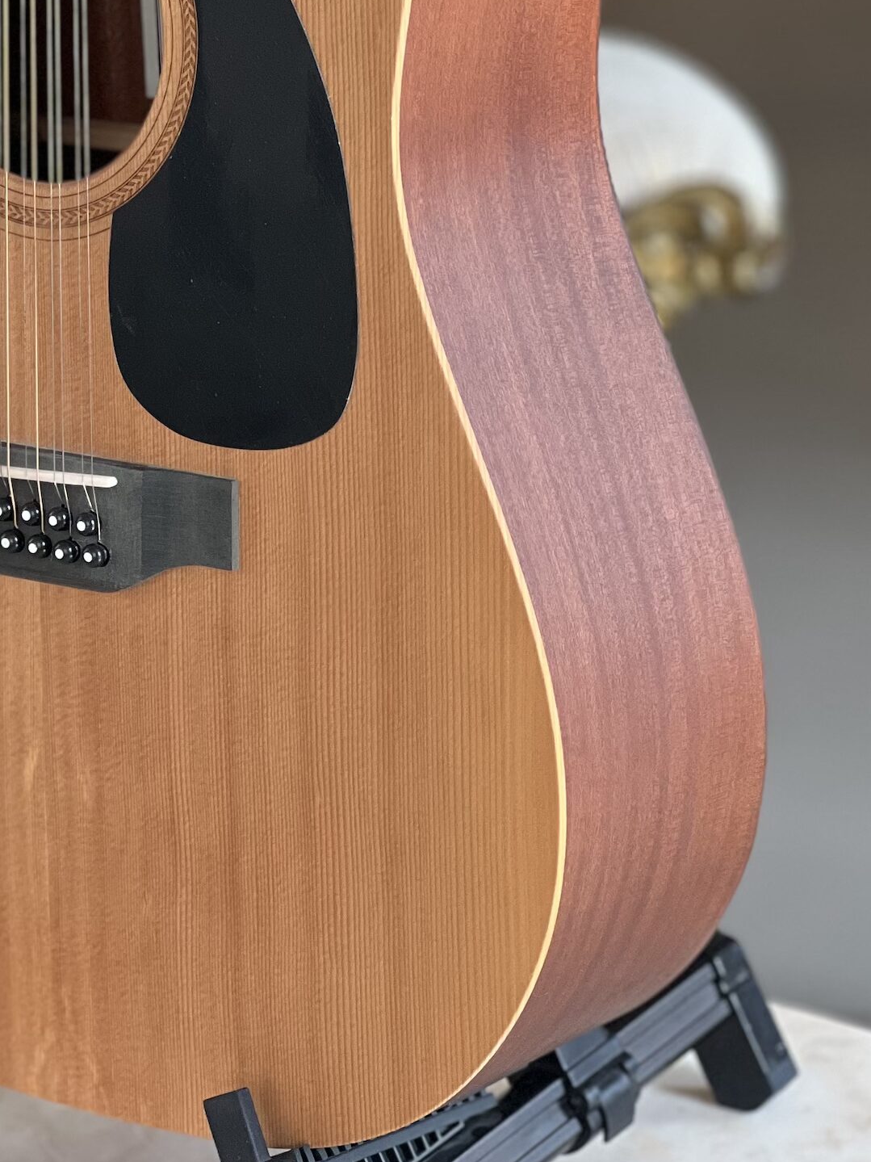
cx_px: 155
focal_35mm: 137
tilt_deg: -15.6
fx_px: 4597
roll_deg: +4.7
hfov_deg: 10.8
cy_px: 326
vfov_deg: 14.4
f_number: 2.8
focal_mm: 9
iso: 200
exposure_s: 1/121
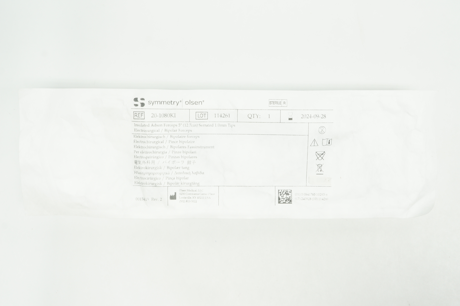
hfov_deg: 48.0
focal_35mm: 40
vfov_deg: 32.9
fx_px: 517
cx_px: 230
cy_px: 153
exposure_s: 1/15
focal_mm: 27
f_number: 10
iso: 400
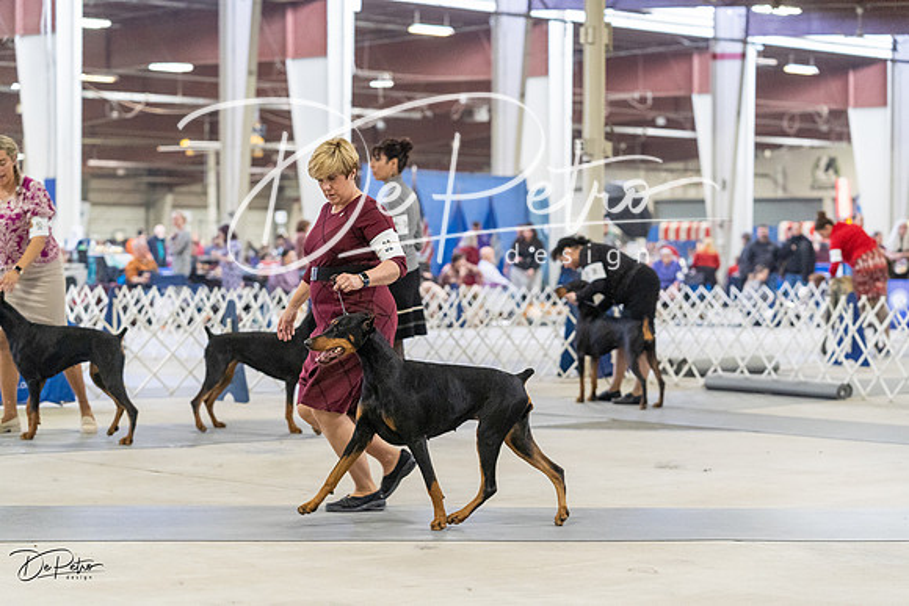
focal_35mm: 92
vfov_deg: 14.9
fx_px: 2323
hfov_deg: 22.1
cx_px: 454
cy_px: 303
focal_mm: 92
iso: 6400
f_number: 3.5
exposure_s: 1/320
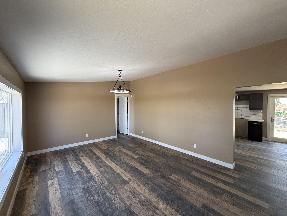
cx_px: 144
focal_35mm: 14
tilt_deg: -0.2
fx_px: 116
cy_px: 108
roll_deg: -0.3
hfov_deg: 102.1
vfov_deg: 85.7
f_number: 2.2
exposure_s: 1/99
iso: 100
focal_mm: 2.22
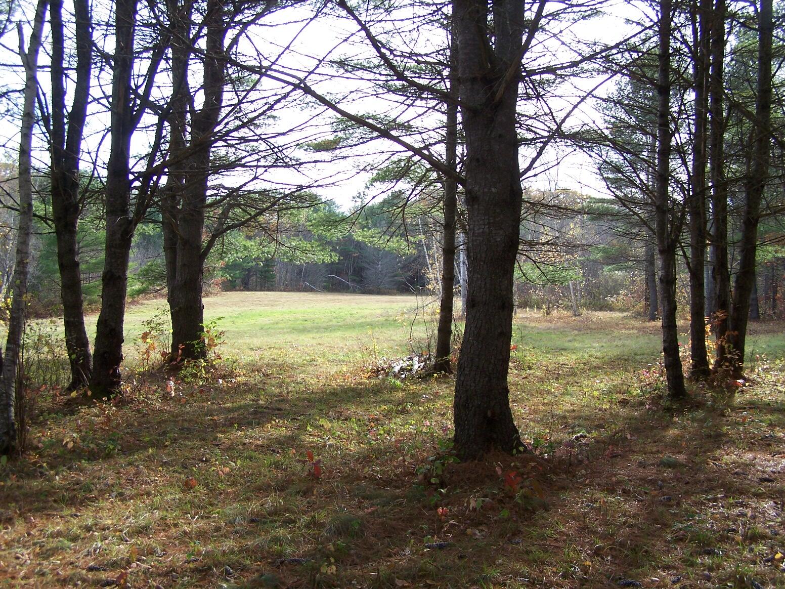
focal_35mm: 38
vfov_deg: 37.7
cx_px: 392
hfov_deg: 49.0
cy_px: 294
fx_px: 862
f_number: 2.8
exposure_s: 1/250
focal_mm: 6.3
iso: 80
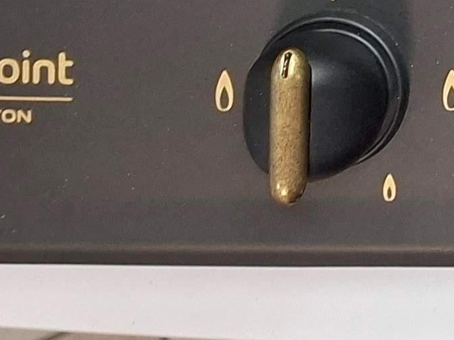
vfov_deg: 9.2
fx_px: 1784
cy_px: -590
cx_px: 952
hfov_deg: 12.5
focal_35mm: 136
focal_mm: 5.54
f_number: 1.8
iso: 320
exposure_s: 1/50
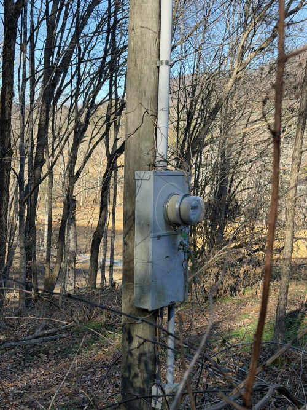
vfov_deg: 39.7
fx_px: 568
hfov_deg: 30.3
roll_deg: +0.5
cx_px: 154
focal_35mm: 48
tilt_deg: -5.6
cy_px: 205
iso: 64
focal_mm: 6.76
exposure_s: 1/1185
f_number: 1.78
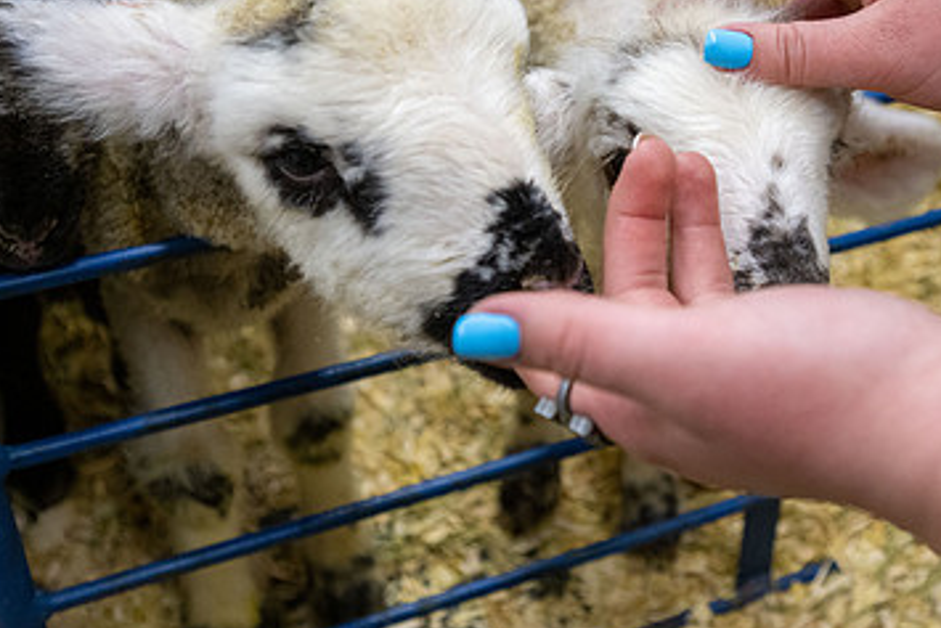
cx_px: 599
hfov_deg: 40.0
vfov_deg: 27.3
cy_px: 182
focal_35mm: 49
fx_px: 1281
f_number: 4
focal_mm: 30
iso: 3200
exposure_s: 1/200
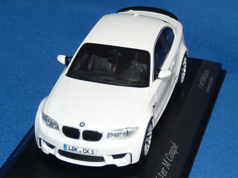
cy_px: 89
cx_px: 119
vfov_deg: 12.9
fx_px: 791
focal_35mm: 115
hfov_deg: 17.1
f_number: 4
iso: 100
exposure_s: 1/30
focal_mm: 11.5
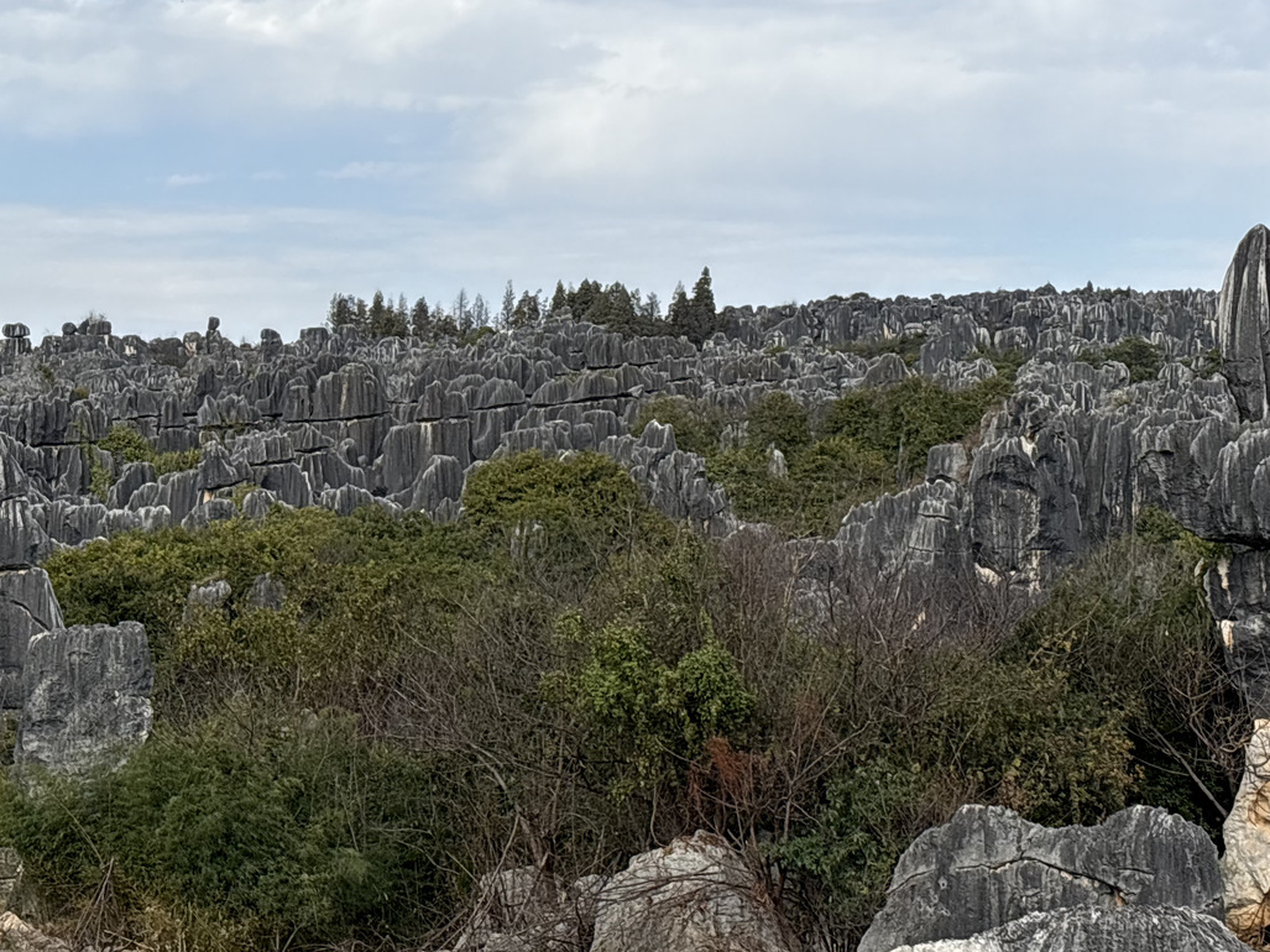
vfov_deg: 18.2
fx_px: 2971
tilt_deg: +1.0
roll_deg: -0.4
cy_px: 408
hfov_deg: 24.1
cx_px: 527
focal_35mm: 81
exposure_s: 1/3448
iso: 32
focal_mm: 5.96
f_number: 1.6
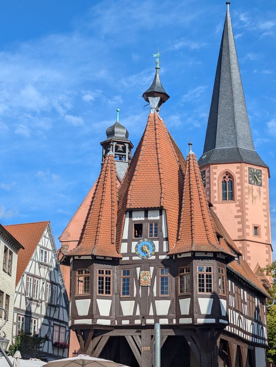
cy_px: 175
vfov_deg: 29.8
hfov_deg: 22.5
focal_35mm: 65
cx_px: 176
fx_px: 691
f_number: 1.85
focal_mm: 6.81
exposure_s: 1/3448
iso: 42
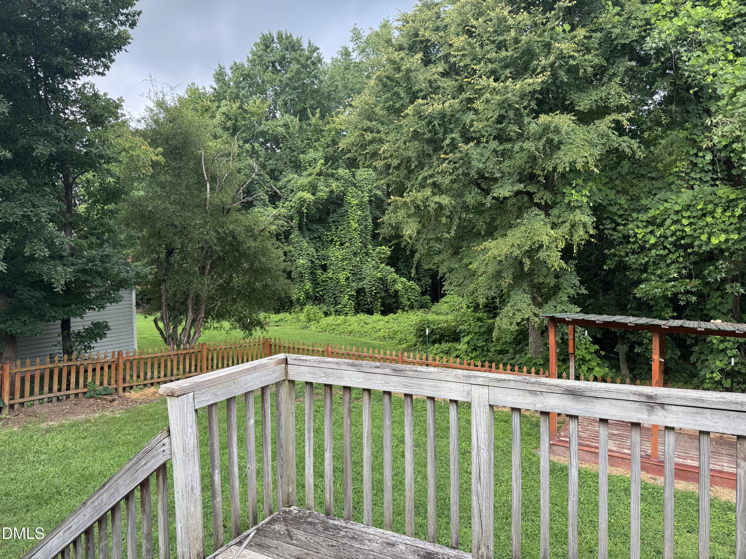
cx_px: 373
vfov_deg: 56.8
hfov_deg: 71.6
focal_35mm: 24
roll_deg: +0.9
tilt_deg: -3.9
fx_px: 517
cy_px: 280
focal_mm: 6.76
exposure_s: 1/383
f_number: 1.78
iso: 80
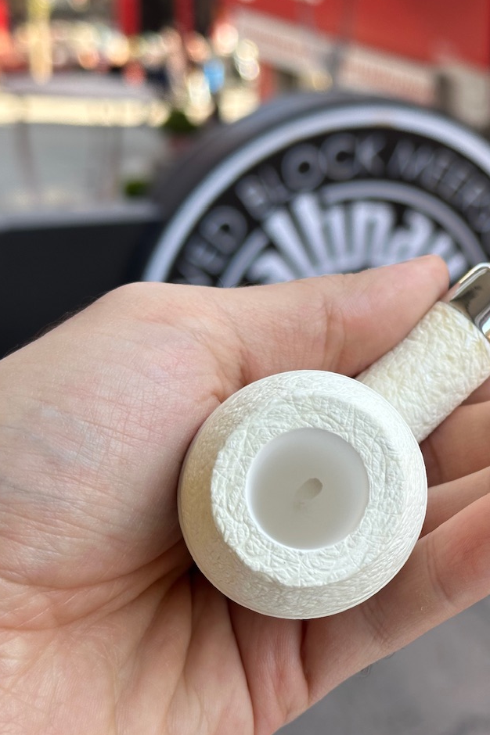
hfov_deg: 19.6
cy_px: 364
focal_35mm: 68
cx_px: 452
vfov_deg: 29.7
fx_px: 1389
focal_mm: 6.86
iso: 64
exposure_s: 1/393
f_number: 1.78
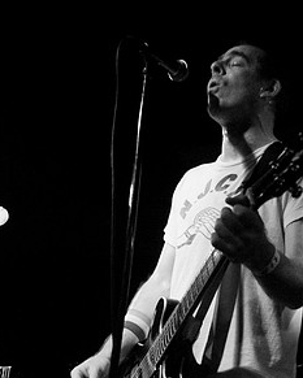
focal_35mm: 56
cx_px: 173
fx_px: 627
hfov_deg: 27.1
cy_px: 238
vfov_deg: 33.4
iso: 800
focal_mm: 20
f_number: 2.8
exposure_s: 1/60
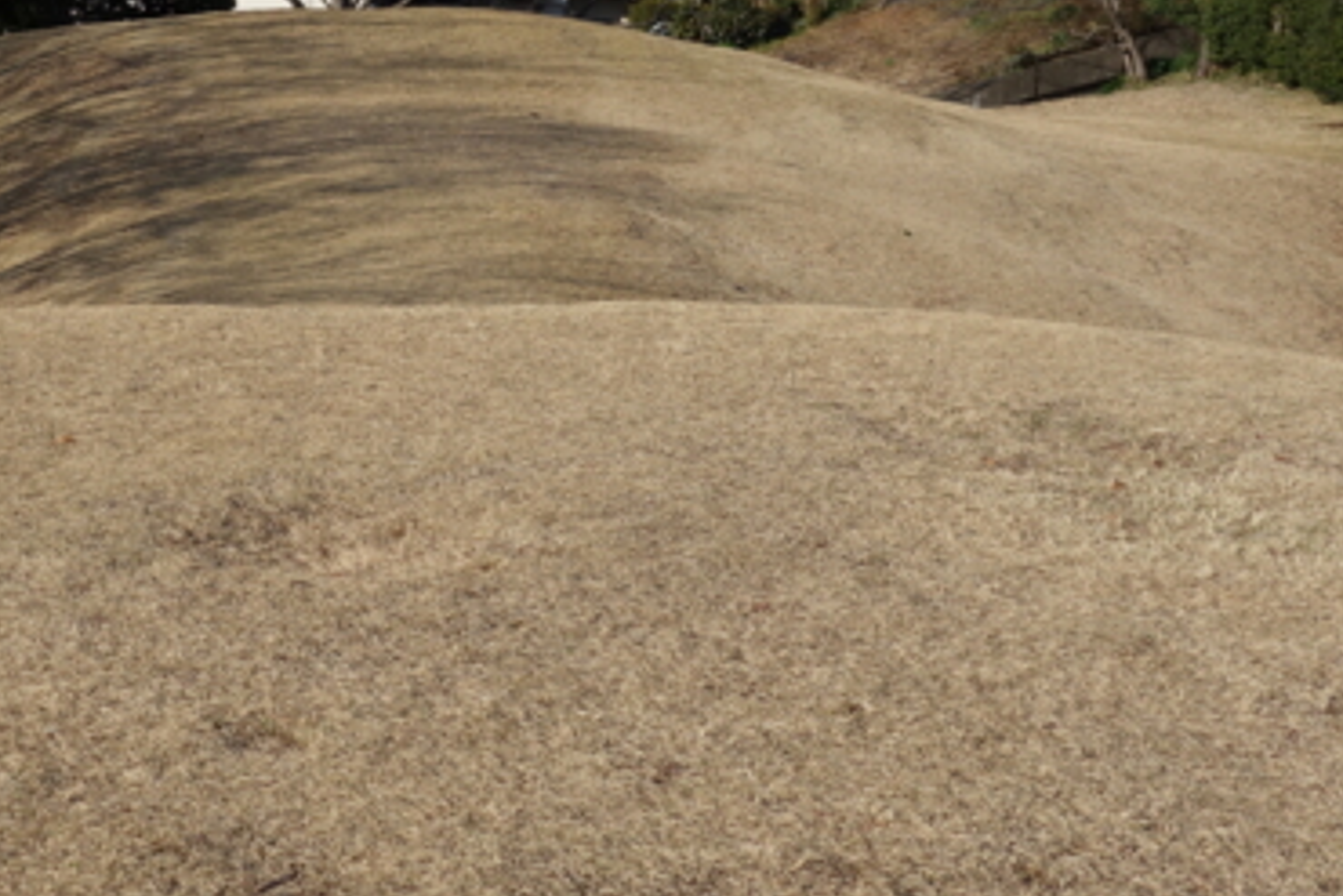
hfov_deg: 29.7
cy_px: 103
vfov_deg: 20.0
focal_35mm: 67
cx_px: 363
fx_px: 2500
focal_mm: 11.46
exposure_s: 1/500
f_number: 5.6
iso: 125
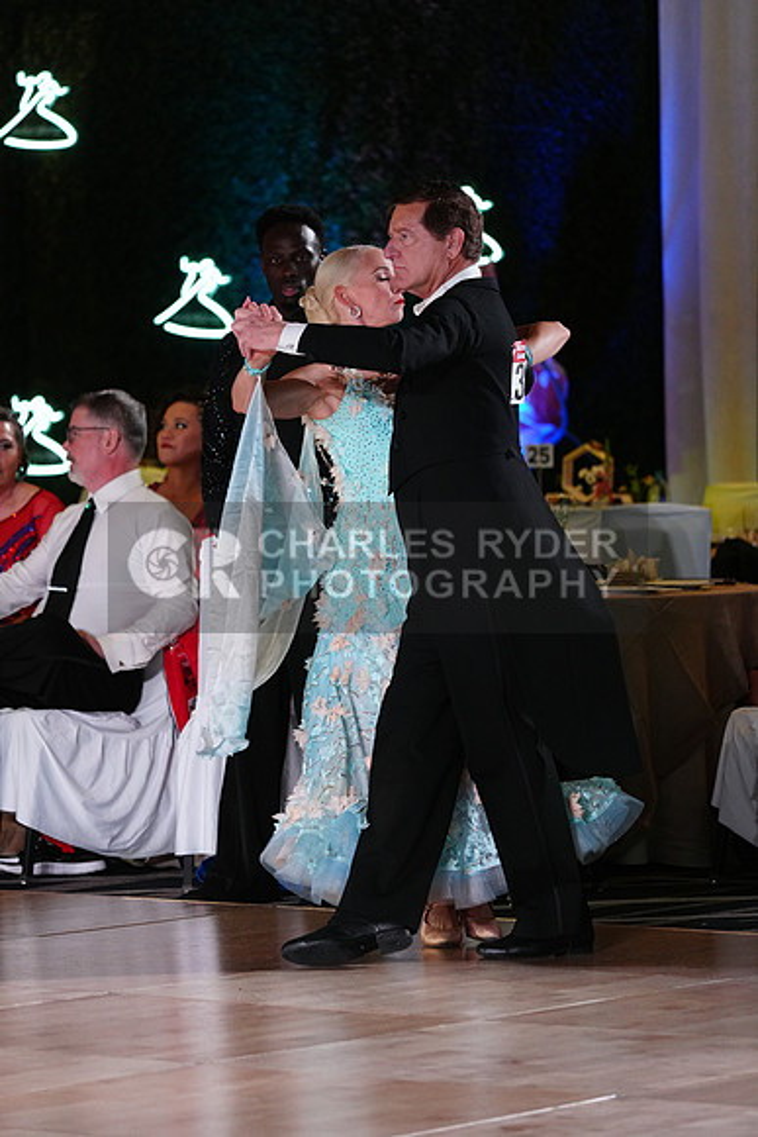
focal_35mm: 195
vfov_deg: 10.5
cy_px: 568
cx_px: 379
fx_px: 6155
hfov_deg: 7.0
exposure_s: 1/400
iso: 2500
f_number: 4
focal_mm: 195
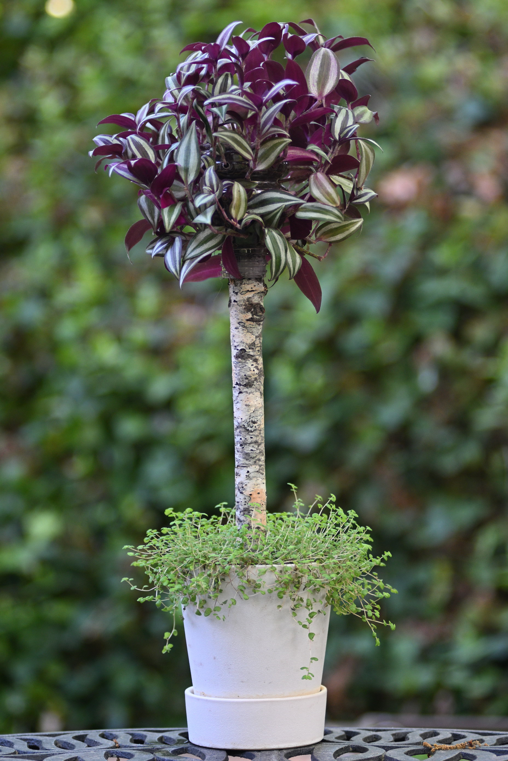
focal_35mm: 120
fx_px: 2540
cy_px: 380
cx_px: 254
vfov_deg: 17.1
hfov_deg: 11.4
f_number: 2.8
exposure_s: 1/250
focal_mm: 80
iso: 500
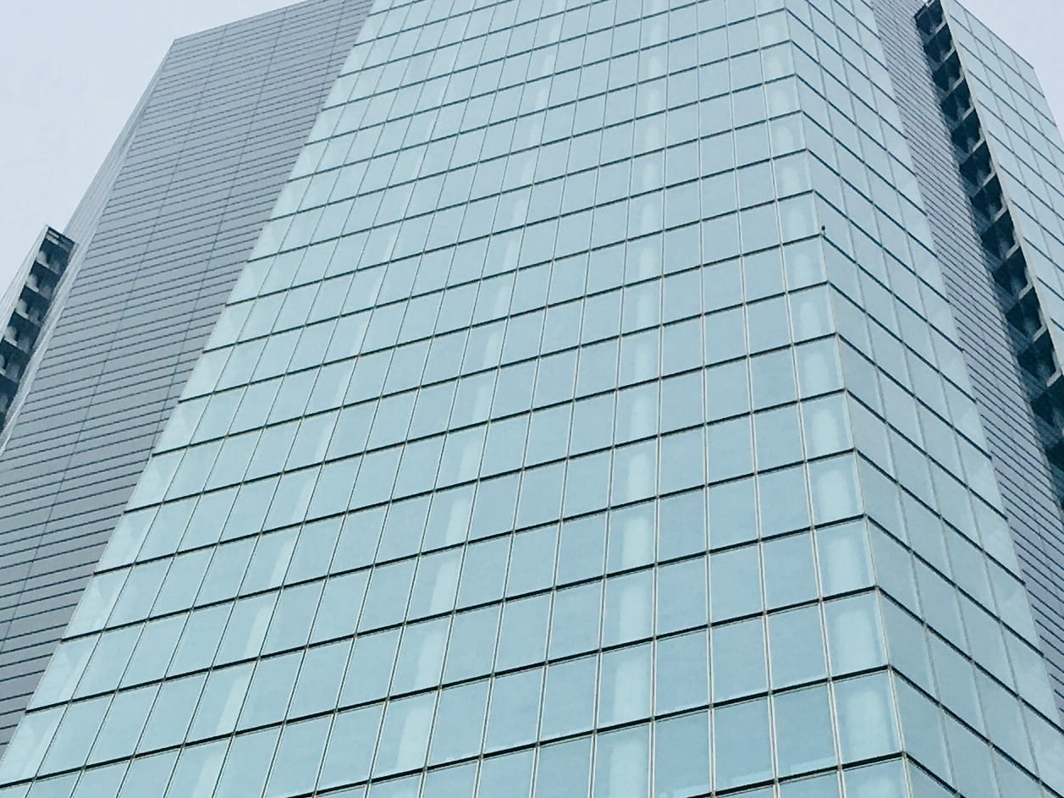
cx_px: 265
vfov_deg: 15.3
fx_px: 2859
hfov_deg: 20.9
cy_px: 974
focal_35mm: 93
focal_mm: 4.15
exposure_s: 1/2481
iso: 25
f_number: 2.2
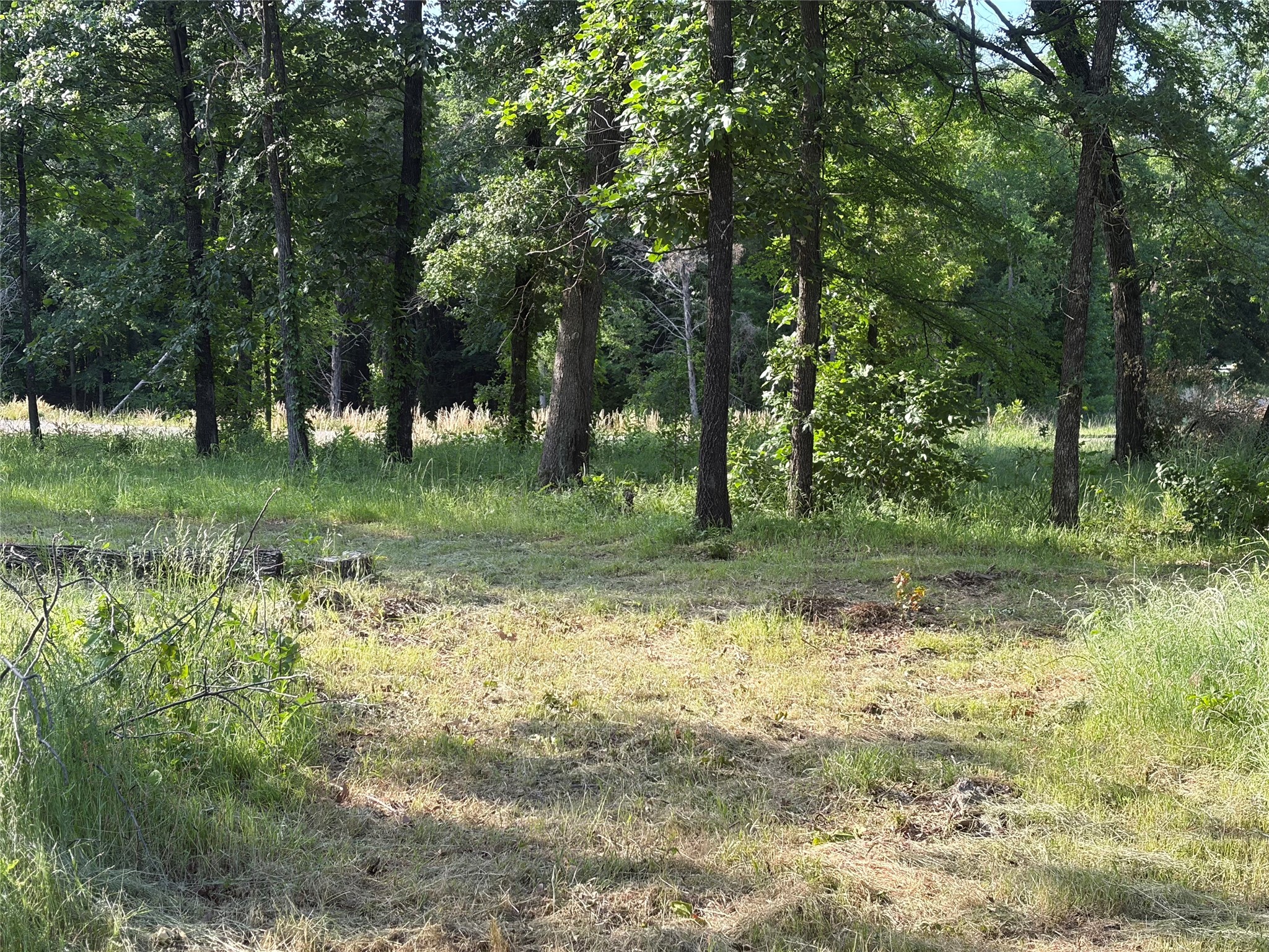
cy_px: 476
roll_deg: -1.0
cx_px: 634
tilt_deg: -4.2
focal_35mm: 52
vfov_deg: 28.0
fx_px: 1906
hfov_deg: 36.8
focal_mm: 5.96
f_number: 1.6
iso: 32
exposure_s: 1/511
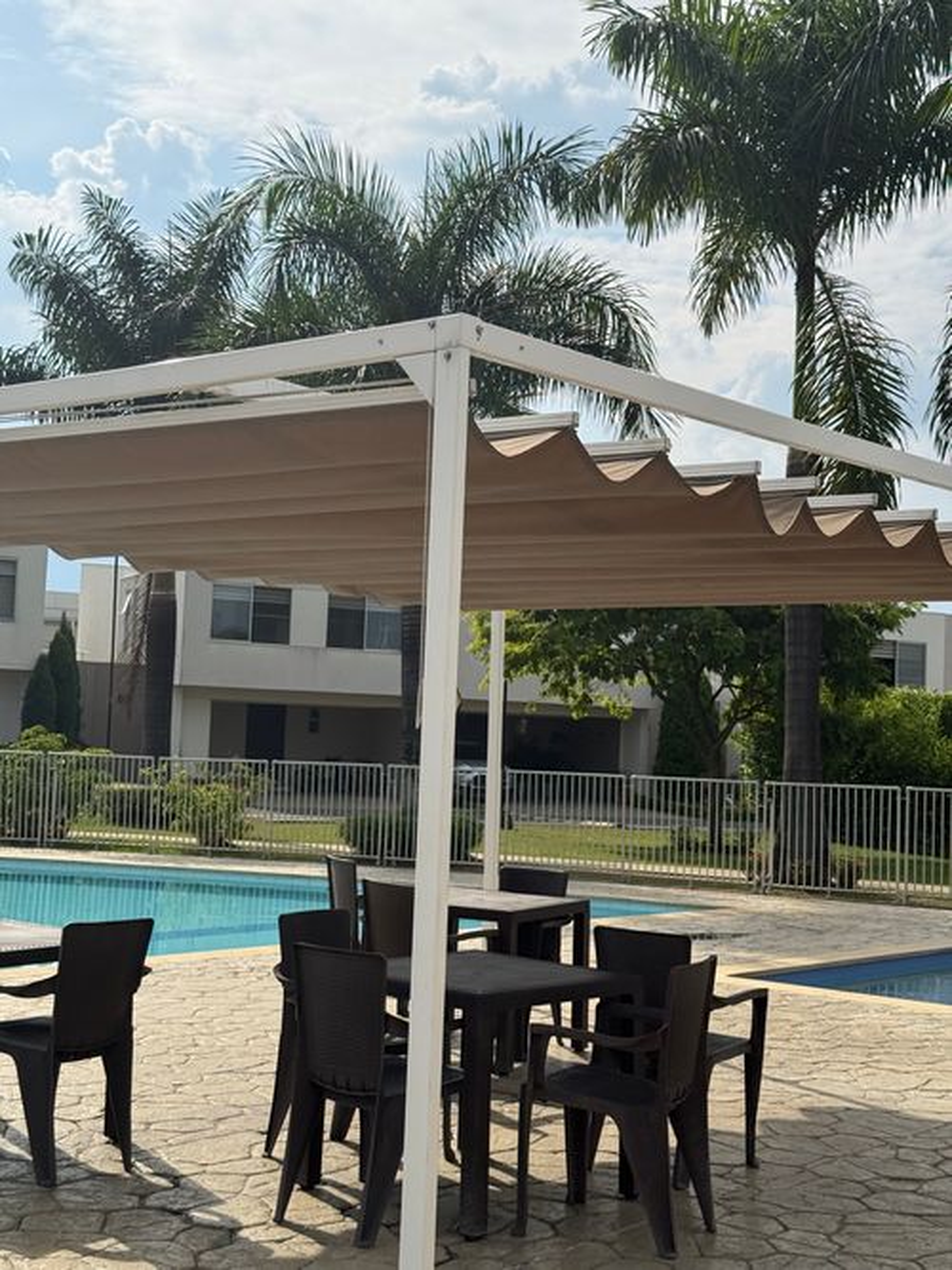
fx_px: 1761
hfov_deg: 30.3
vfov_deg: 39.7
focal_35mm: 48
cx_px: 476
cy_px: 635
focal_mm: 6.76
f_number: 1.78
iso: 100
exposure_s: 1/11364
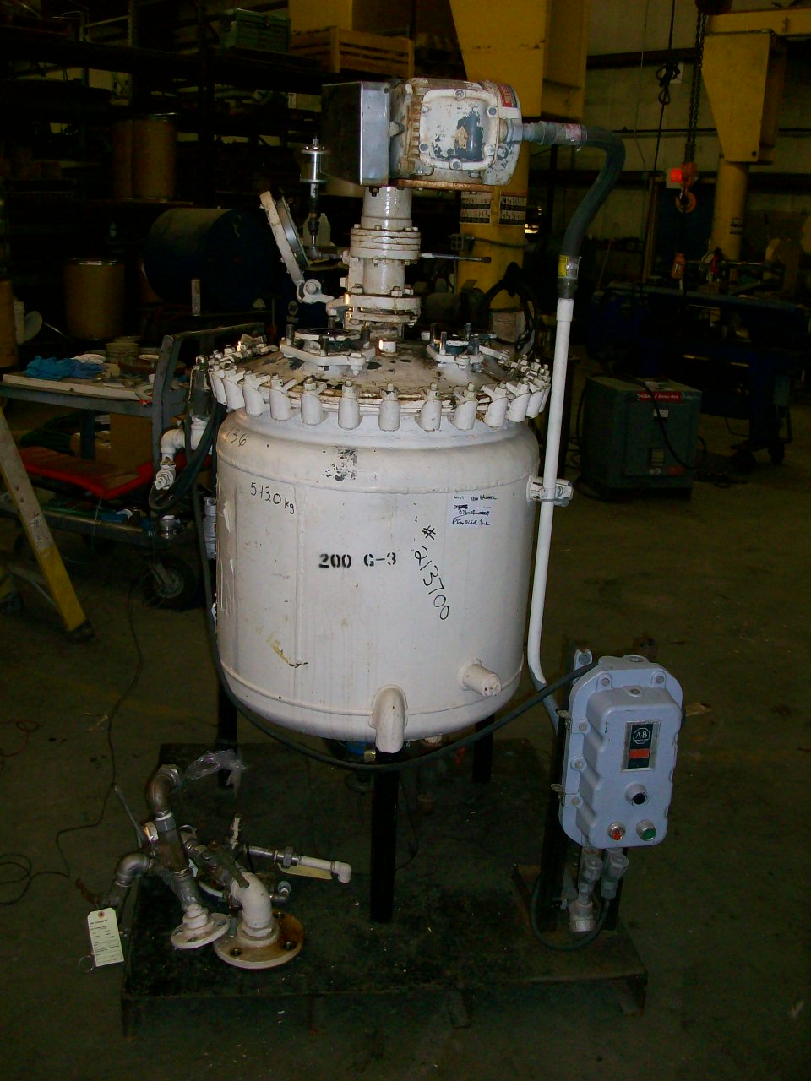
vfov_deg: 54.0
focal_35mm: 34
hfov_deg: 41.8
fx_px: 1062
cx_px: 406
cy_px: 540
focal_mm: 5.7
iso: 160
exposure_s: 1/60
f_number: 2.8
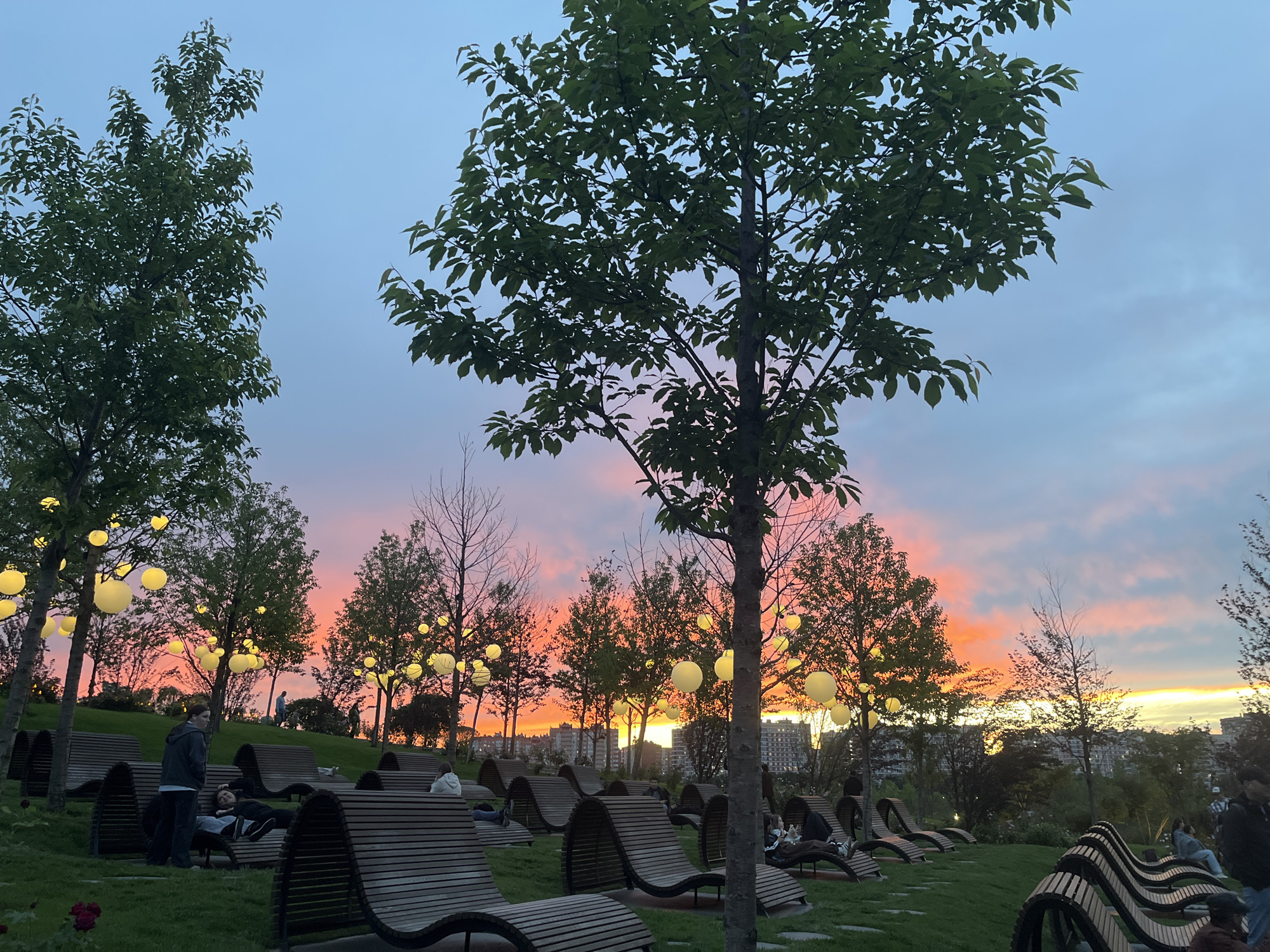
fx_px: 954
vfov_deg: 53.1
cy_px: 476
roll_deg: +0.3
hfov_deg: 67.3
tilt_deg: +17.3
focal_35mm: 26
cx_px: 635
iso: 200
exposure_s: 1/60
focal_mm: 5.1
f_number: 1.6
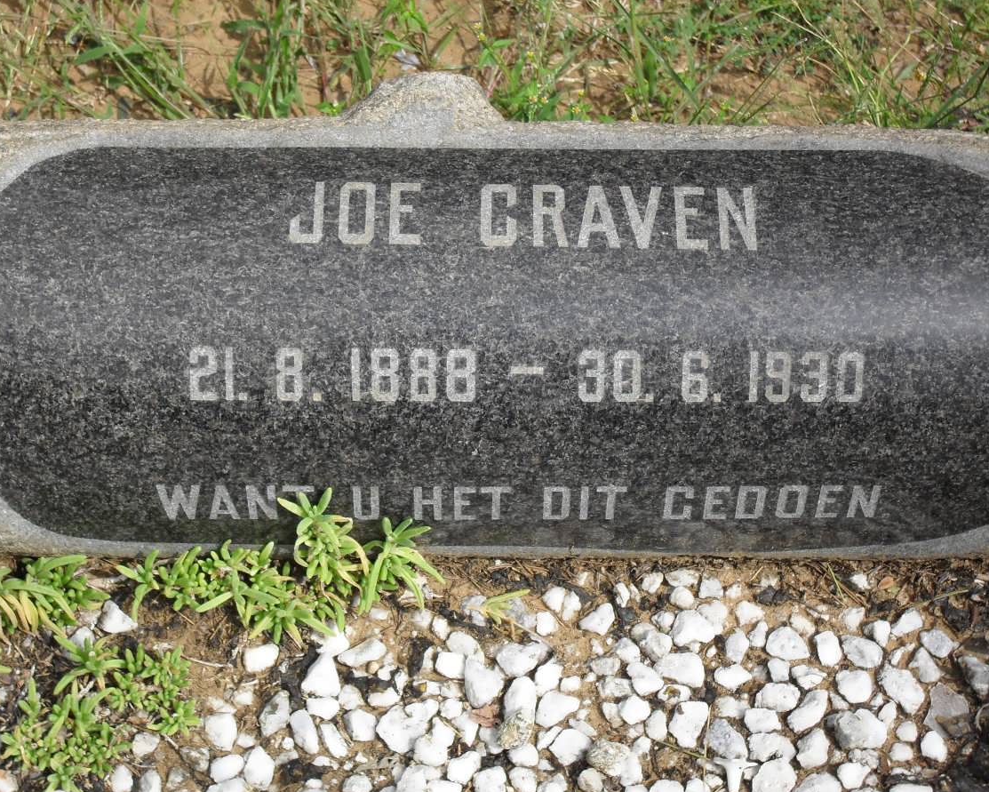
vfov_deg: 19.0
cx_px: 486
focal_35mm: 81
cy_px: 398
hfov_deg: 23.6
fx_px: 2372
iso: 100
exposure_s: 1/500
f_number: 5
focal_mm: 13.6
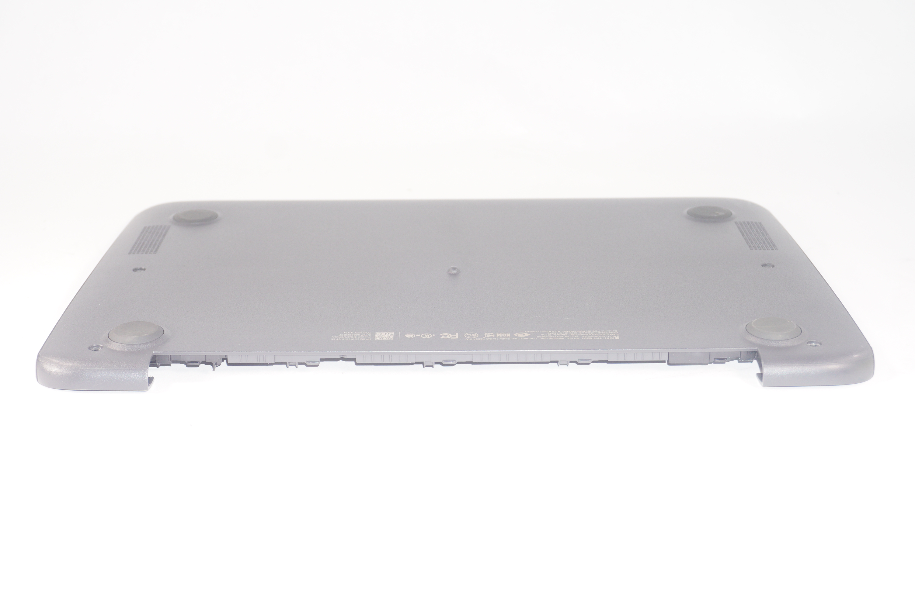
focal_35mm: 54
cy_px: 304
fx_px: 1371
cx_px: 458
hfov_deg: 36.9
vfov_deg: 25.0
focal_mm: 36
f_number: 6.3
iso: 500
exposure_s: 1/160
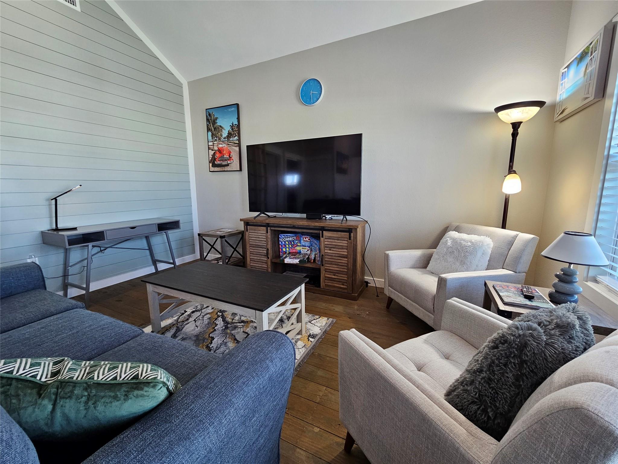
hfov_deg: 106.2
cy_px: 232
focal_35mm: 13
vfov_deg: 89.9
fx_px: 232
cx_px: 309
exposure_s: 1/60
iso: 200
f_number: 2.2
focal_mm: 2.2
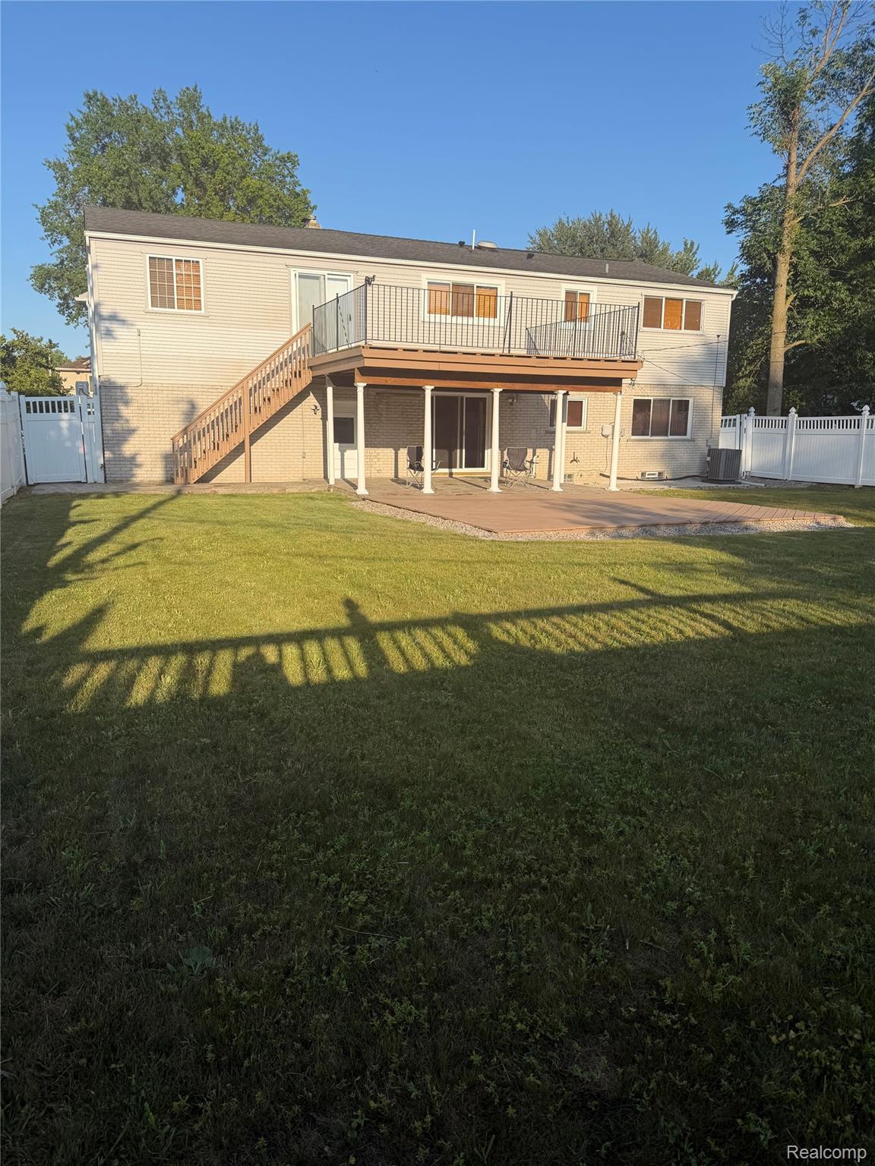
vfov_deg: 71.6
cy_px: 583
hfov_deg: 56.8
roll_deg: -0.8
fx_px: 809
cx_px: 438
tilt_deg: -11.1
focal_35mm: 24
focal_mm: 6.76
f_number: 1.78
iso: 80
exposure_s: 1/3021
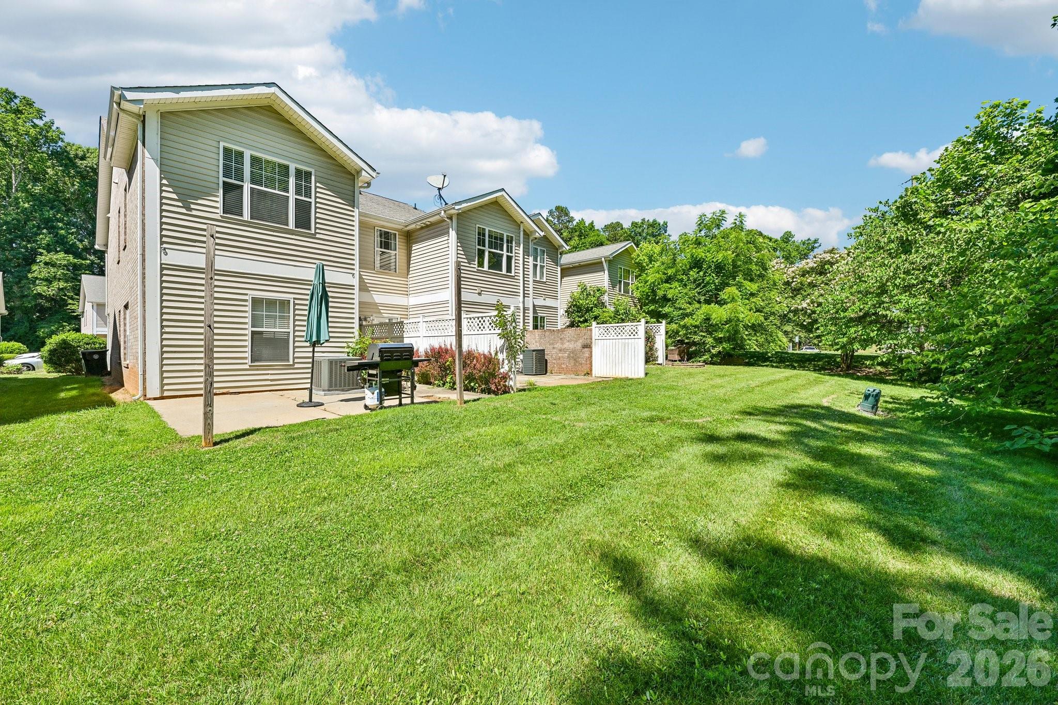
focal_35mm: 14
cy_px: 352
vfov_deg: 81.2
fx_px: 411
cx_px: 529
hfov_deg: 104.3
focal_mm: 14
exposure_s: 1/400
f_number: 8
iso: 100
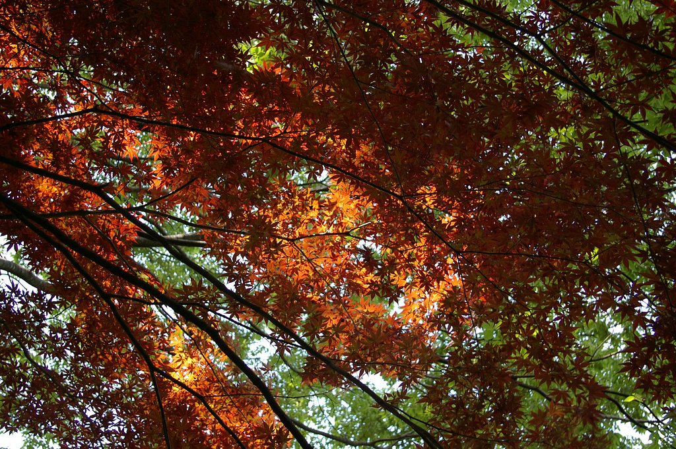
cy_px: 224
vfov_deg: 25.7
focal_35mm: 52
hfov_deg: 37.9
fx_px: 985
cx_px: 338
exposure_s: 1/80
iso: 200
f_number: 5
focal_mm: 35
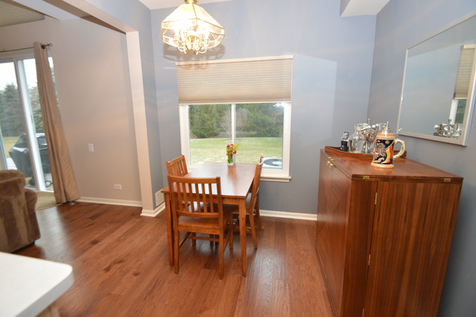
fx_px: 198
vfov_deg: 77.3
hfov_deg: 100.4
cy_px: 158
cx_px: 238
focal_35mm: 15
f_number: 3.5
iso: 800
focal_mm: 10
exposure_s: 1/60
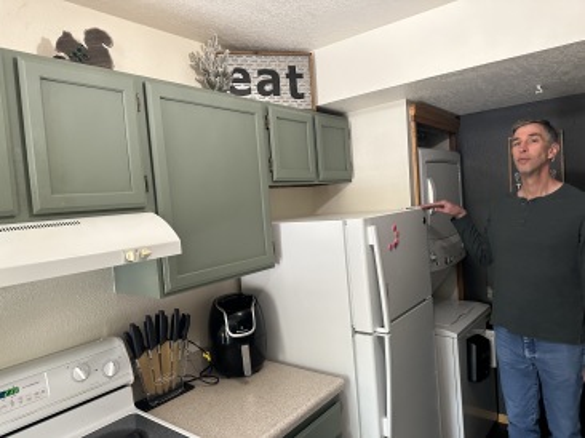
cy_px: 219
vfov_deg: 56.8
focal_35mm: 24
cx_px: 292
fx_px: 405
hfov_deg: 71.6
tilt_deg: -2.4
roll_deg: +4.7
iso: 500
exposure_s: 1/60
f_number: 1.78
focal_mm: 6.86
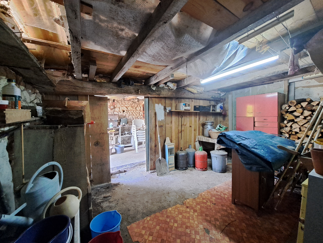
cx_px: 162
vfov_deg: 89.9
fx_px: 121
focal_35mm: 13
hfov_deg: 106.2
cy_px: 122
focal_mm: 1.74
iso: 250
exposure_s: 1/25
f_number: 2.2
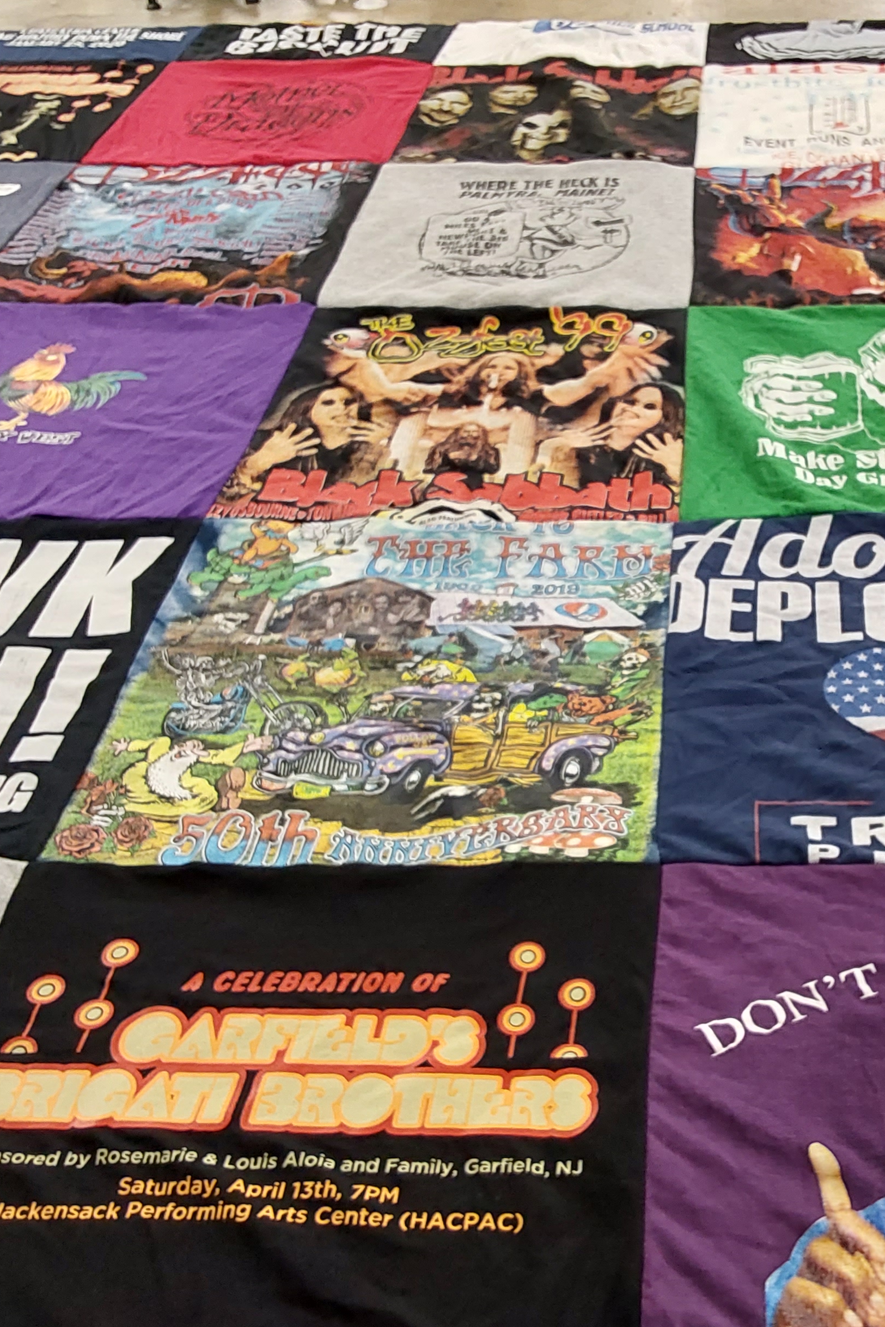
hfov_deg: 33.4
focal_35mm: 39
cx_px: 681
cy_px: 665
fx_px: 1438
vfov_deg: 49.6
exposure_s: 1/50
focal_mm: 2.91
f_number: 1.9
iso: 160
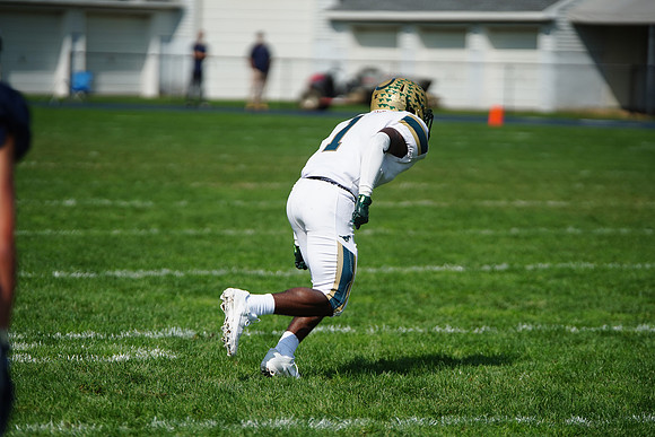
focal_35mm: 234
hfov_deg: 8.8
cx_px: 328
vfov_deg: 5.9
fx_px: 4258
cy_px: 218
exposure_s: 1/8000
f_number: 2.8
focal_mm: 234
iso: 400
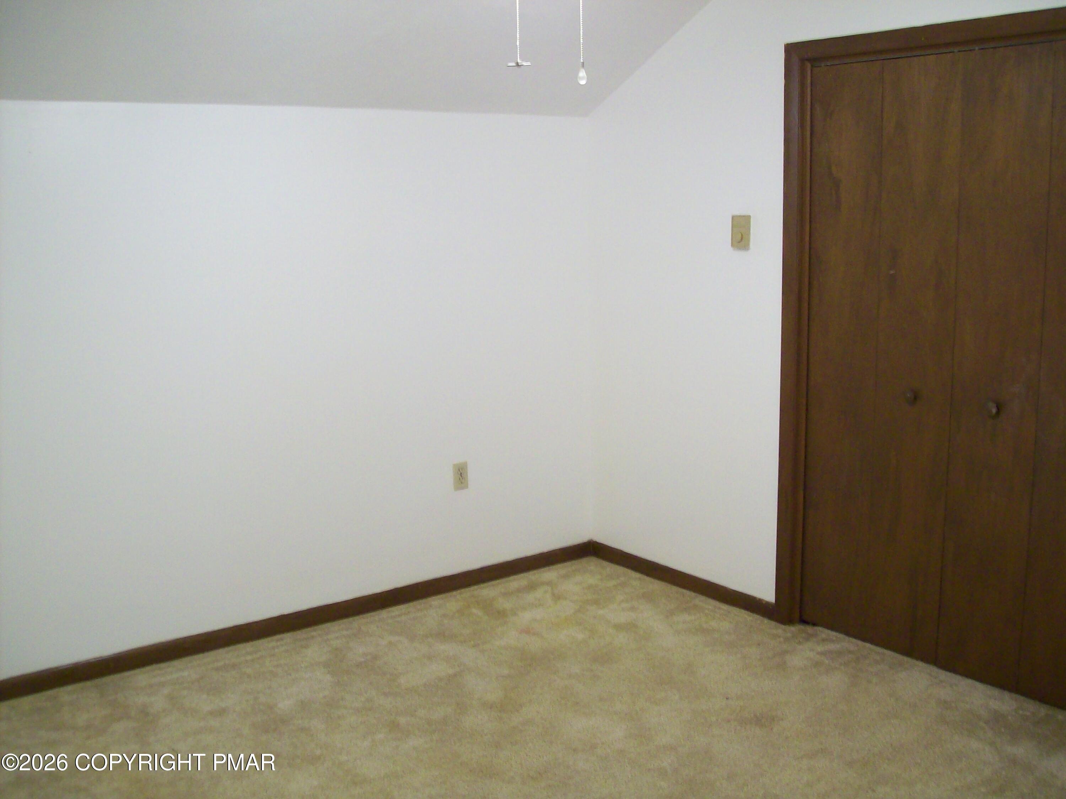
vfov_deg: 39.7
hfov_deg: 51.4
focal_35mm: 36
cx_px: 533
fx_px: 1109
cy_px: 400
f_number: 2.7
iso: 160
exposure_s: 1/19.7
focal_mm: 6
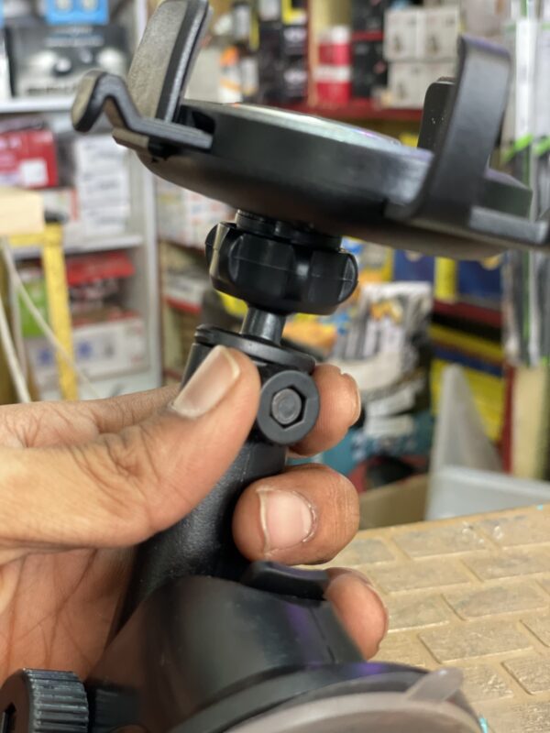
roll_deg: +0.2
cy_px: 366
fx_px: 1102
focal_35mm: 52
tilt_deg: -13.7
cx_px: 275
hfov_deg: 28.0
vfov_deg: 36.8
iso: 200
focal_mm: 6
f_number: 2
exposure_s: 1/33
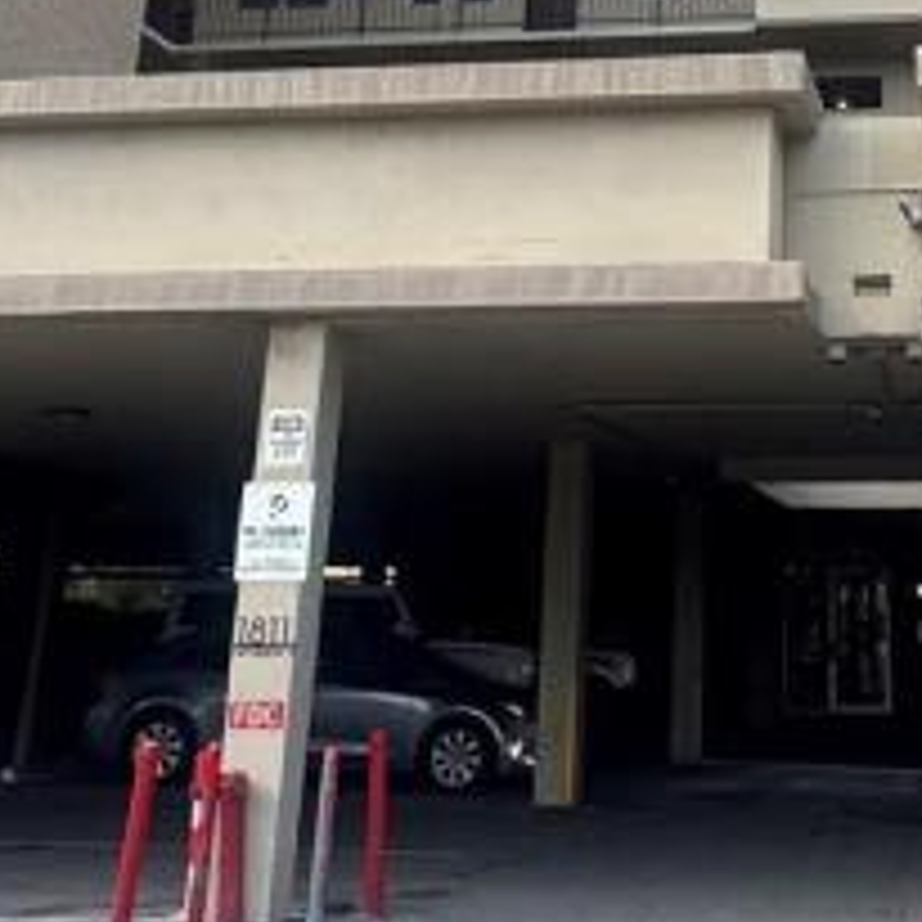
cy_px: -27
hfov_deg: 28.5
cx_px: 810
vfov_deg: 27.6
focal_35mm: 58
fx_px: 1748
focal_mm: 2.22
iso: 40
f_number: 2.2
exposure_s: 1/199
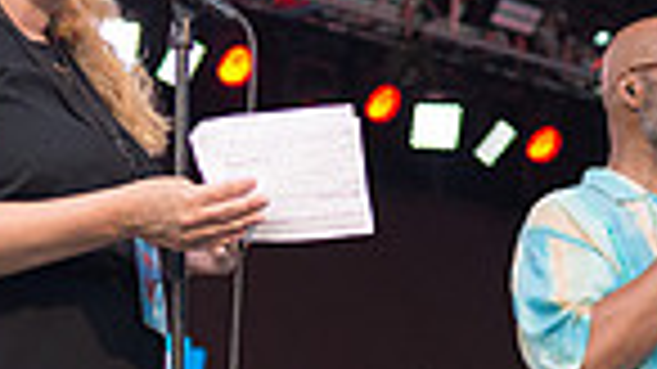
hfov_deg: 14.7
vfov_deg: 8.2
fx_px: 2543
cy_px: 443
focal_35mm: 146
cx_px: 410
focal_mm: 35
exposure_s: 1/1600
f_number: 2.8
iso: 1600
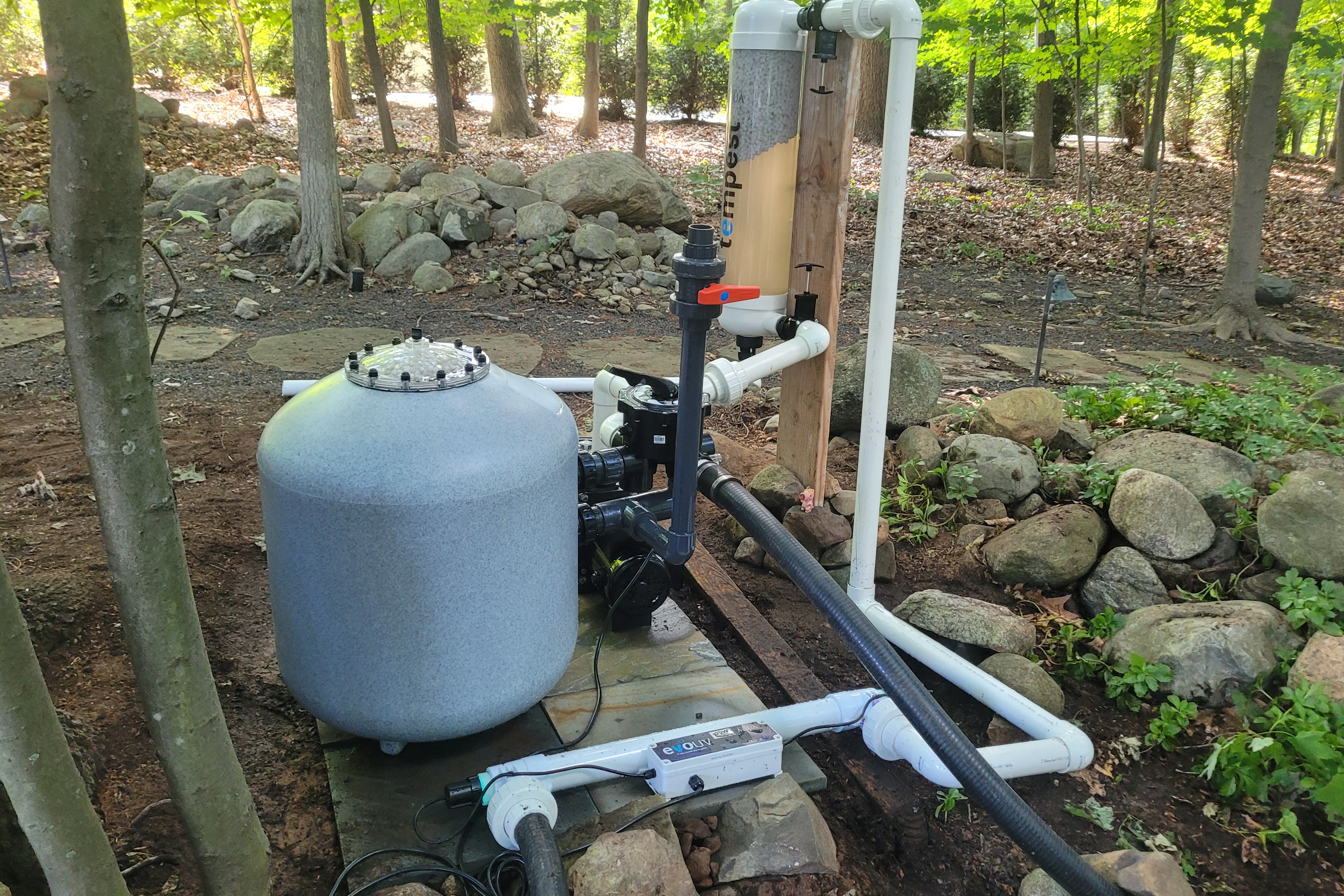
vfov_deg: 43.6
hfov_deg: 61.9
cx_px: 659
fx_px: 1120
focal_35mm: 30
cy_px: 409
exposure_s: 1/40
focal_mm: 5.4
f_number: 1.8
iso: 200
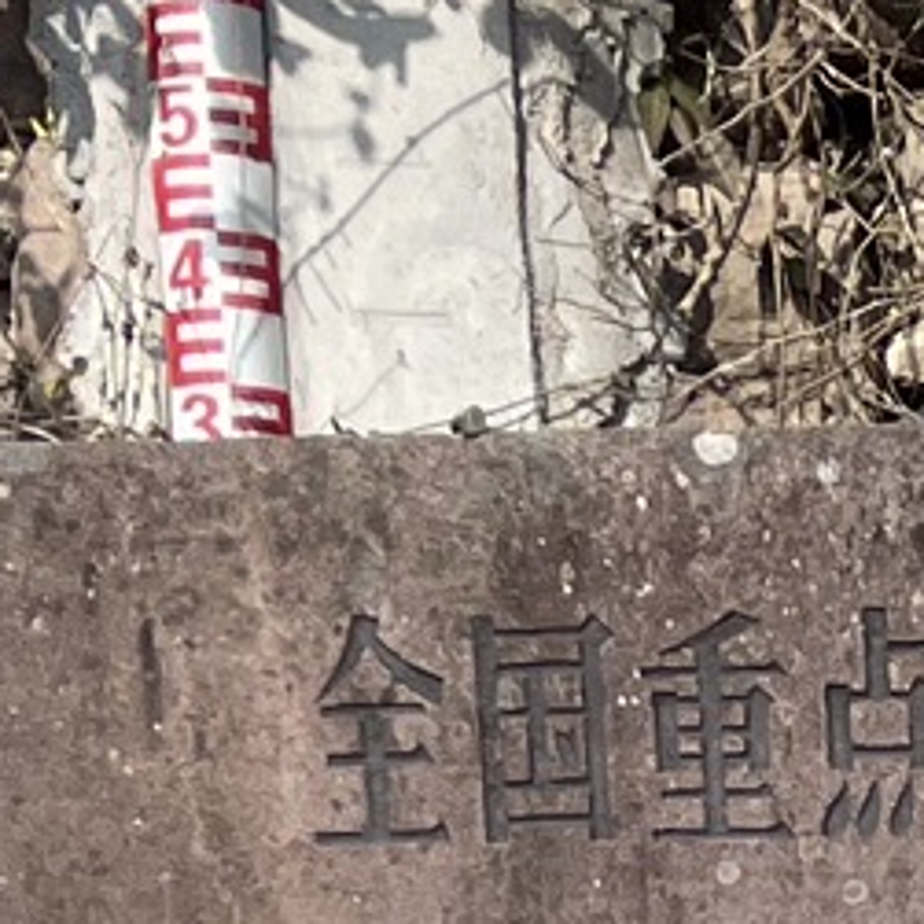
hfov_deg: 7.9
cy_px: 2165
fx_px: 5527
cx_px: 2960
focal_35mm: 183
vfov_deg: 8.7
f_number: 1.6
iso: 32
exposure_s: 1/2882
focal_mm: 4.2
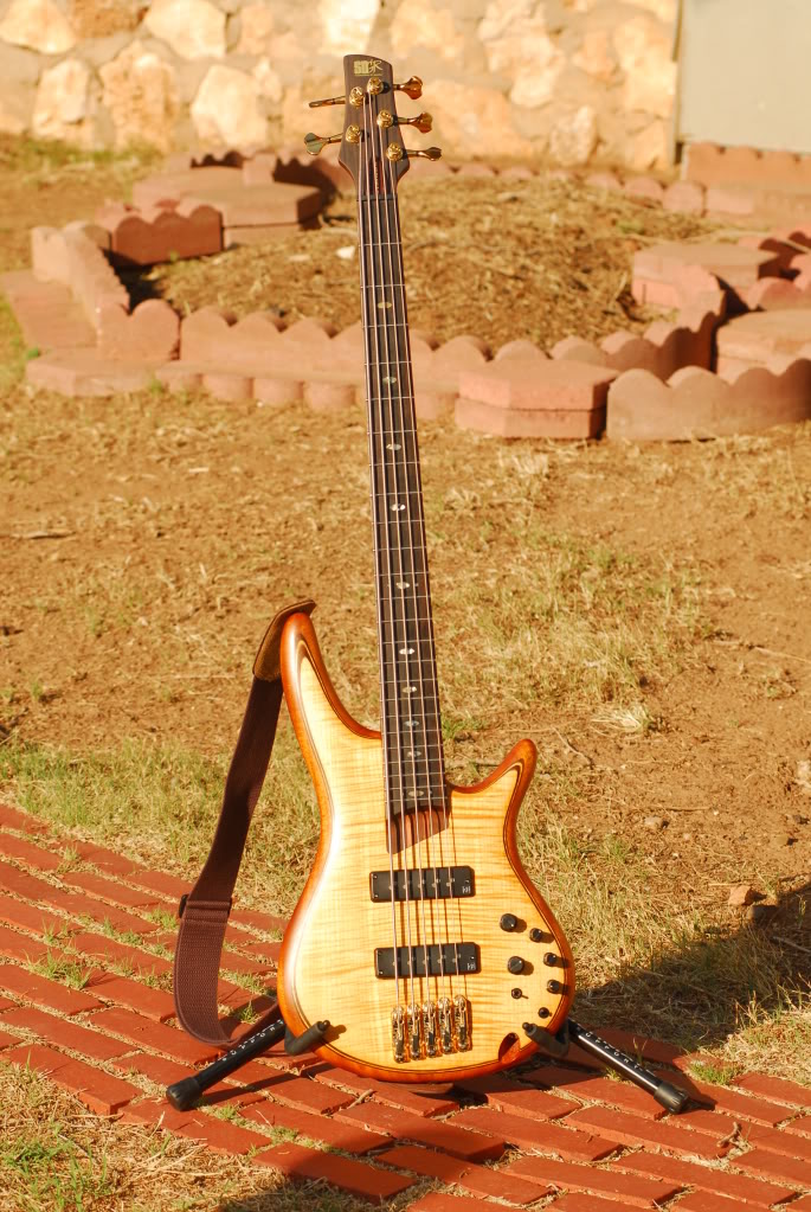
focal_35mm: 120
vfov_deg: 17.0
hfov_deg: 11.5
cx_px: 406
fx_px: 4042
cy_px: 606
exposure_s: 1/200
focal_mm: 80
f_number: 7.1
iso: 100
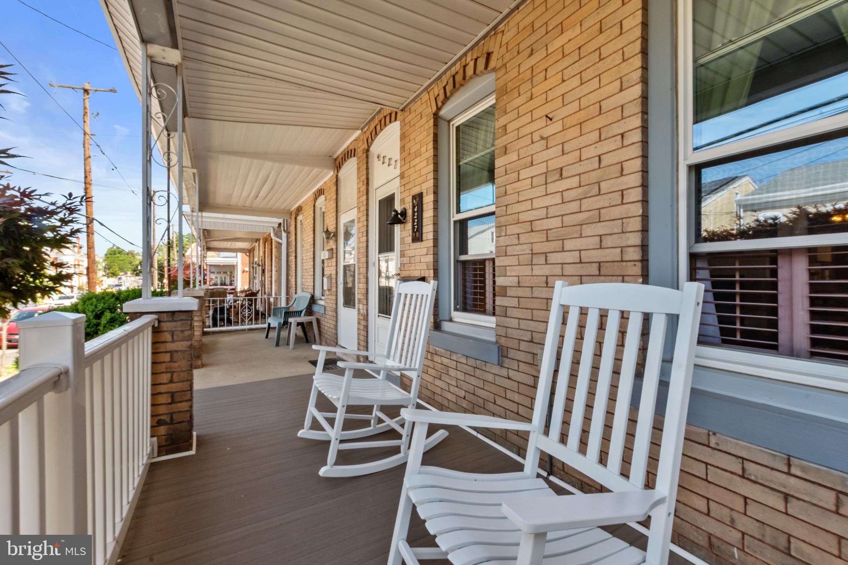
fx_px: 353
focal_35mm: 15
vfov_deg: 77.3
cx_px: 424
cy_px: 282
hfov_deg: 100.4
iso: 200
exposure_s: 1/25
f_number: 11
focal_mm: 10
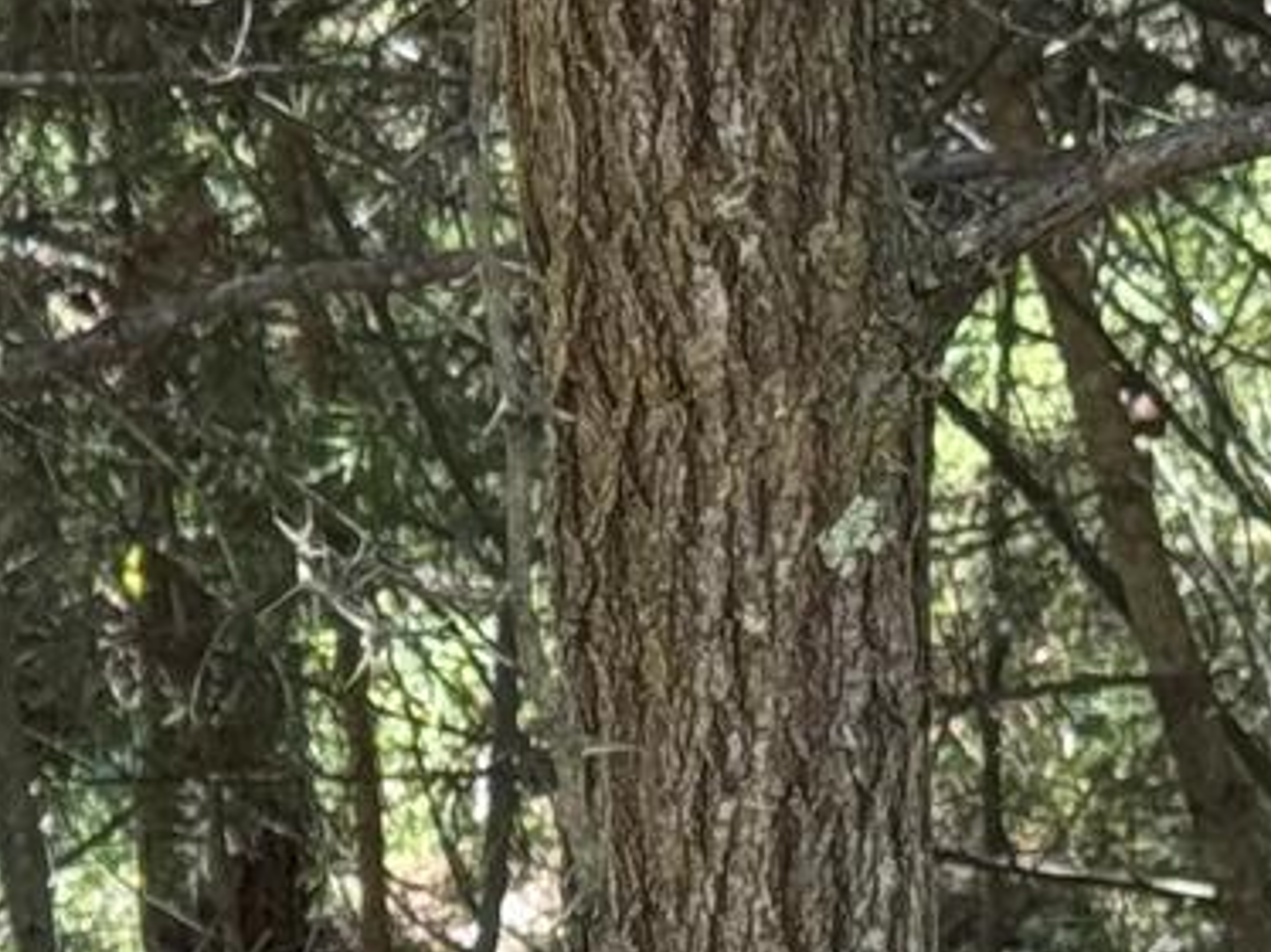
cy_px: 1268
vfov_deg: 5.6
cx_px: -1104
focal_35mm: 263
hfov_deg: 7.3
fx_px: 9650
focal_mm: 6.76
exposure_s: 1/239
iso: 64
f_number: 1.78
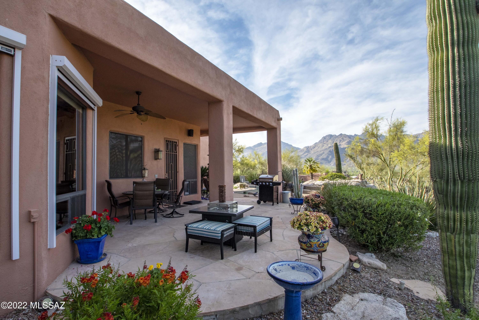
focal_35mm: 17
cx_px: 240
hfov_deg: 92.4
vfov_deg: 69.7
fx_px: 230
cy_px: 160
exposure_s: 1/500
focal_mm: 11.5
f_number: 14
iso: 400
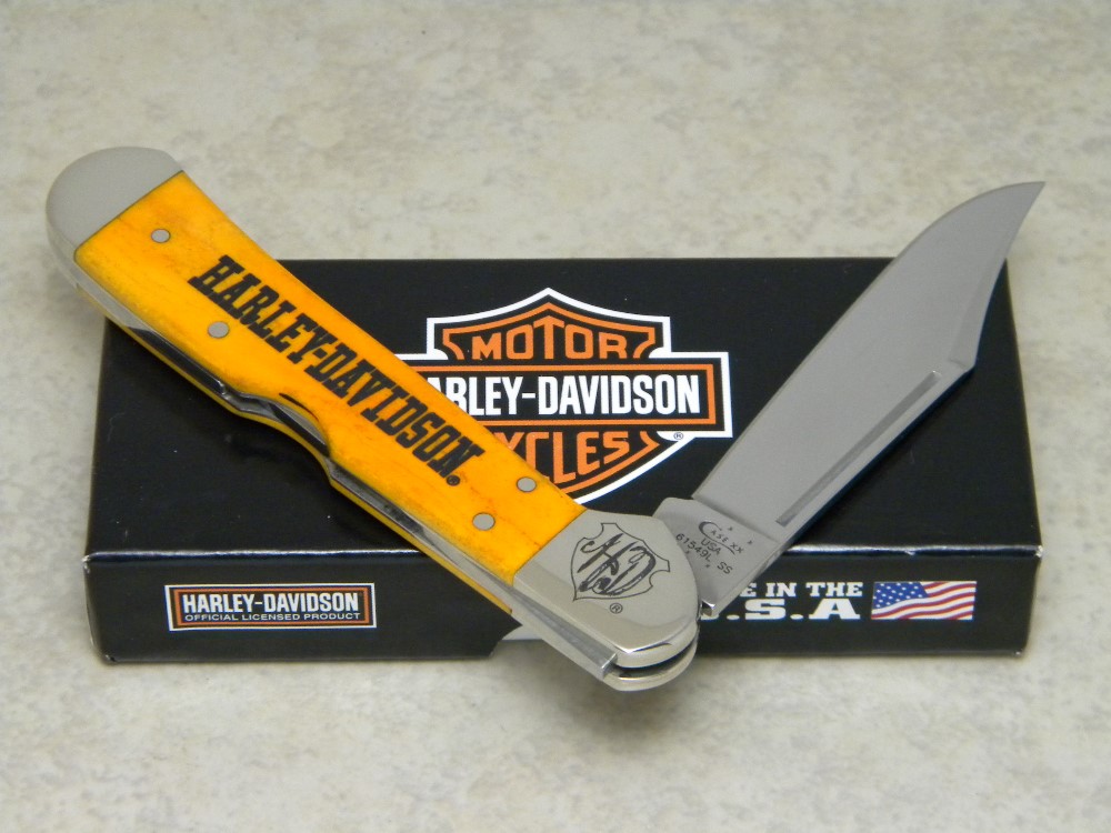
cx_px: 556
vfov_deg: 14.1
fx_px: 3370
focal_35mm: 105
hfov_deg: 18.7
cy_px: 416
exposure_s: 1/11.8
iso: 400
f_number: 4.7
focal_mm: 19
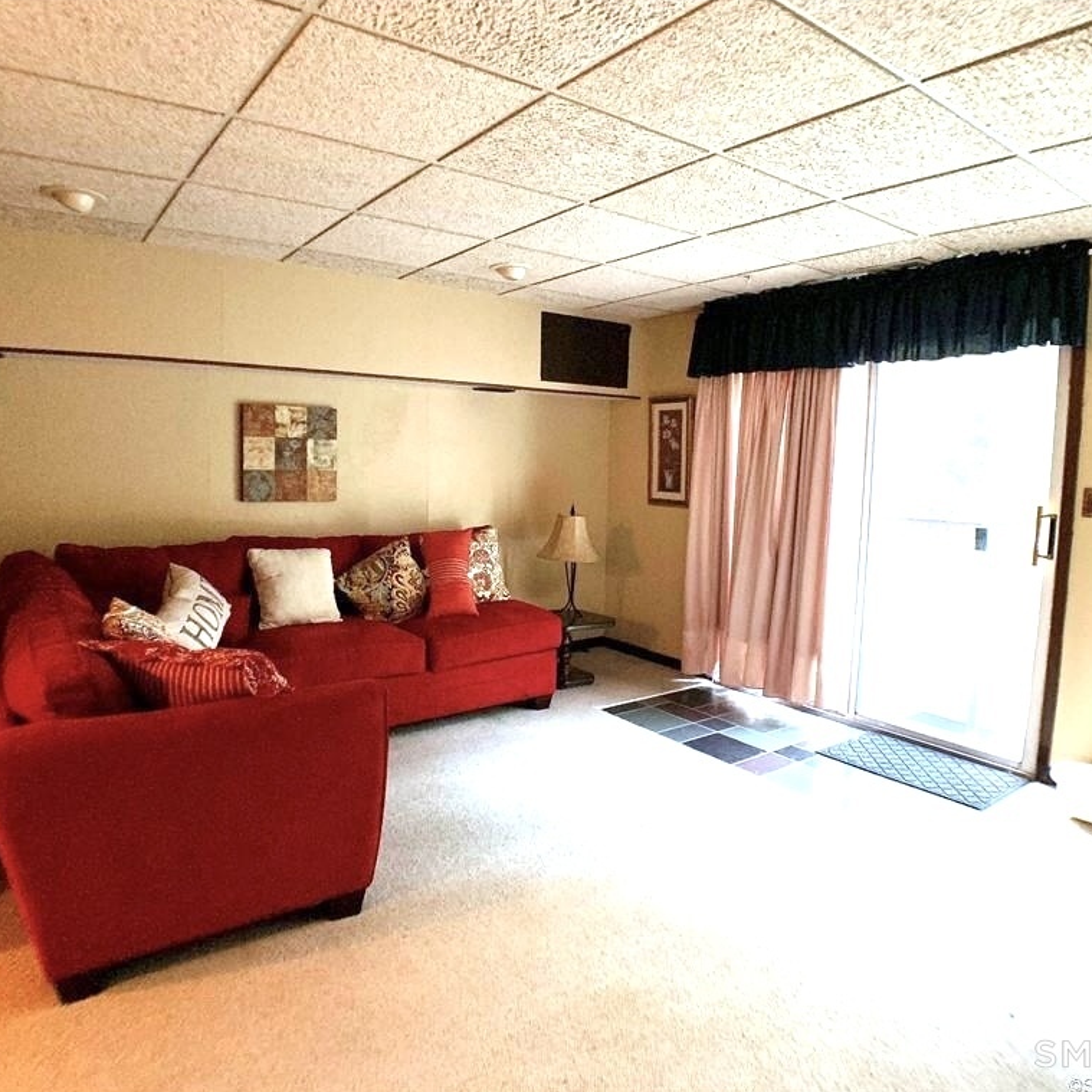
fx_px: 1106
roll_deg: -0.7
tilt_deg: -5.6
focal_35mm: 31
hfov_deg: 52.5
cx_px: 537
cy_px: 545
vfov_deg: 52.5
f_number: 1.8
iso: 200
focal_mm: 4.25
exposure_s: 1/60
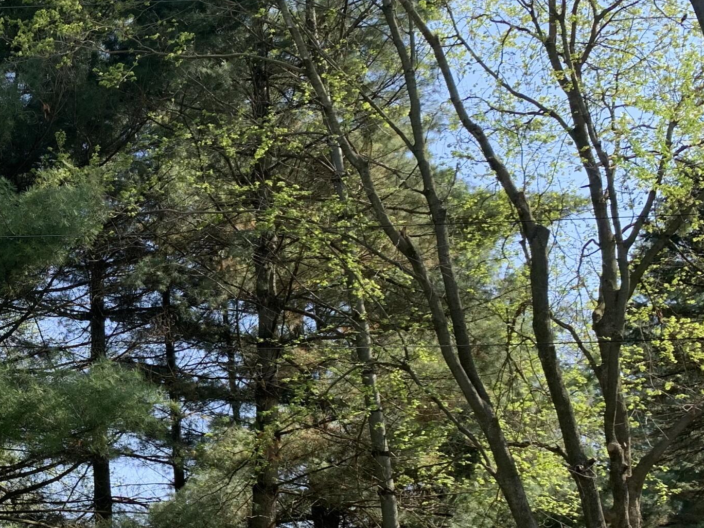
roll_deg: -0.6
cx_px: -33
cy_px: 316
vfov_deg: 25.6
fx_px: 1159
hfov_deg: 30.8
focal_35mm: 57
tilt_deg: +15.3
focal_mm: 4.25
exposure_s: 1/467
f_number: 1.8
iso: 25
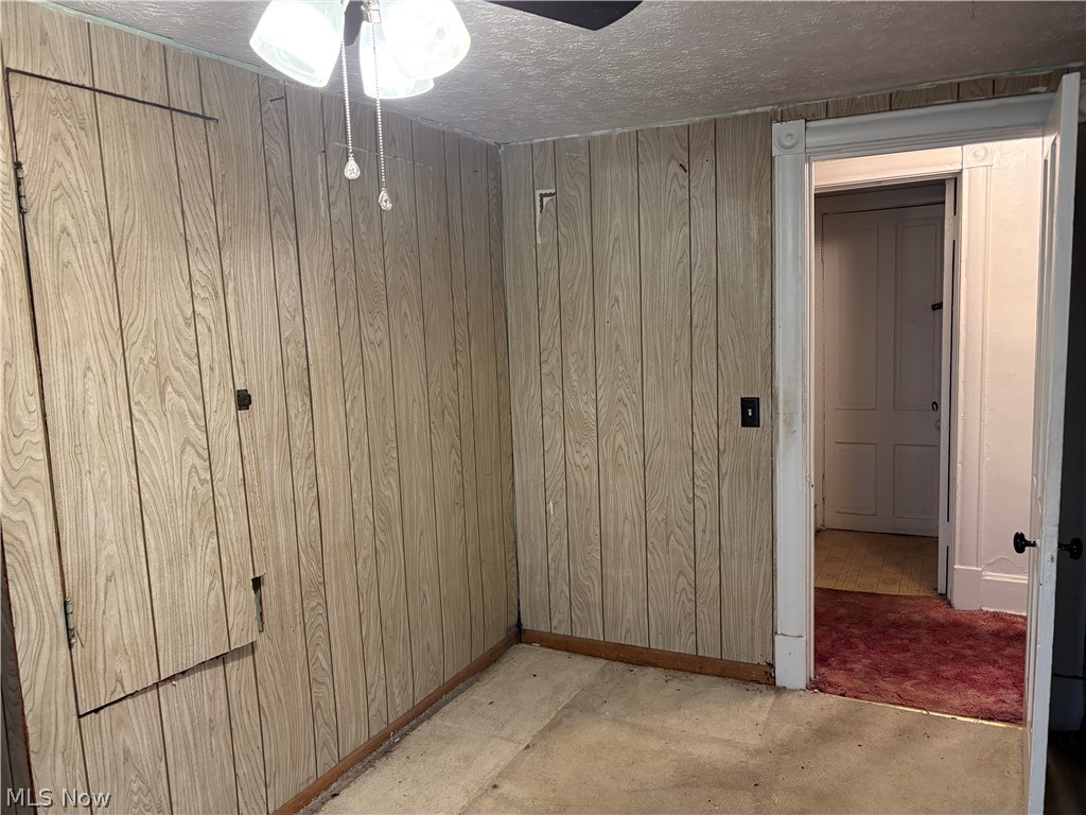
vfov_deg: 53.1
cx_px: 543
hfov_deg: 67.3
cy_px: 408
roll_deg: +2.9
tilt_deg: -7.3
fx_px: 816
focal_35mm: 26
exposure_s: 1/60
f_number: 1.6
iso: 250
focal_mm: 5.96
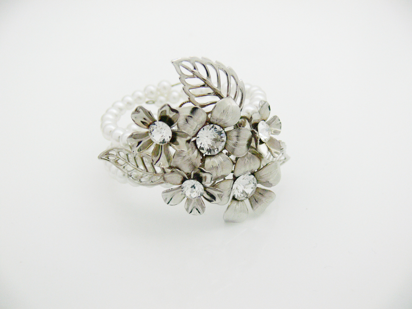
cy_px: 154
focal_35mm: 35
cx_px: 206
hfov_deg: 52.6
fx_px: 417
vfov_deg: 40.7
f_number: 2.8
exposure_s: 1/20
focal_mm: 7.4
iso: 200
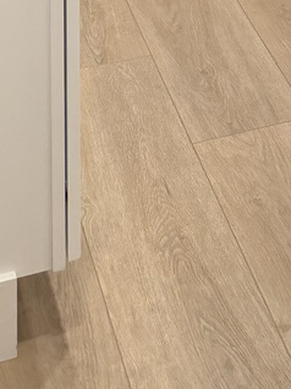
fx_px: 1302
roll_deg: -0.5
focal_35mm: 116
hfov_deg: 12.5
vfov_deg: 13.0
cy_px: -543
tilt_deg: -6.3
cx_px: 324
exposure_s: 1/174
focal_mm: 6.76
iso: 200
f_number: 1.78
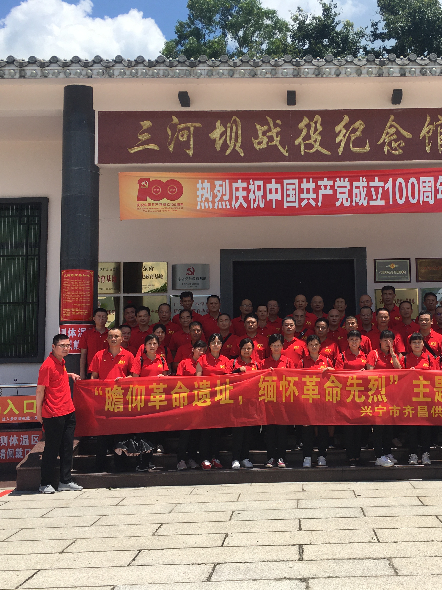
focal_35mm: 39
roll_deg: +1.3
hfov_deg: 36.2
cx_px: 317
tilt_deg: +7.8
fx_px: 664
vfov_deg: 47.9
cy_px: 296
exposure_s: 1/1923
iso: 25
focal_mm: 4.15
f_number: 2.2
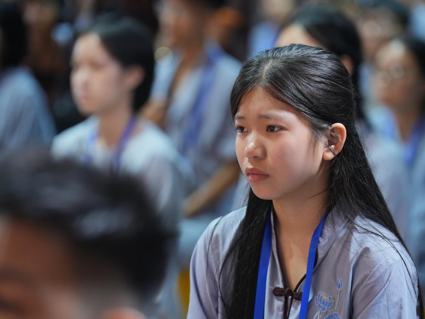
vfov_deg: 8.7
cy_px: 160
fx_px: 2099
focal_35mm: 171
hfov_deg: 11.6
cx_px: 240
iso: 2000
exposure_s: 1/100
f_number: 3.2
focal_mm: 157
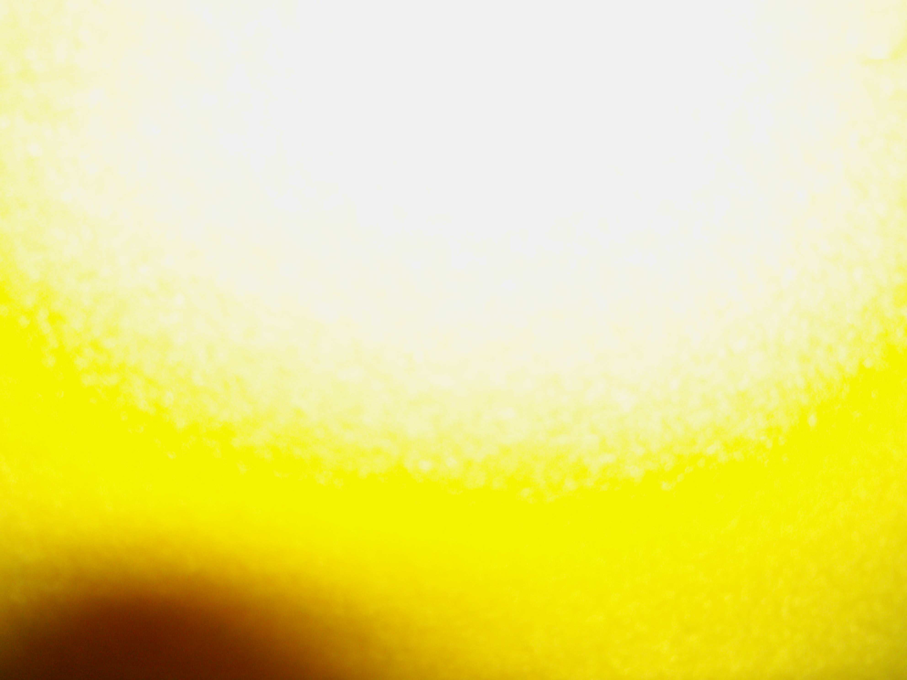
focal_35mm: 35
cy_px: 340
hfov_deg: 52.6
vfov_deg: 40.7
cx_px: 454
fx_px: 917
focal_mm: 6.3
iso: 100
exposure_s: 1/30
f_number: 3
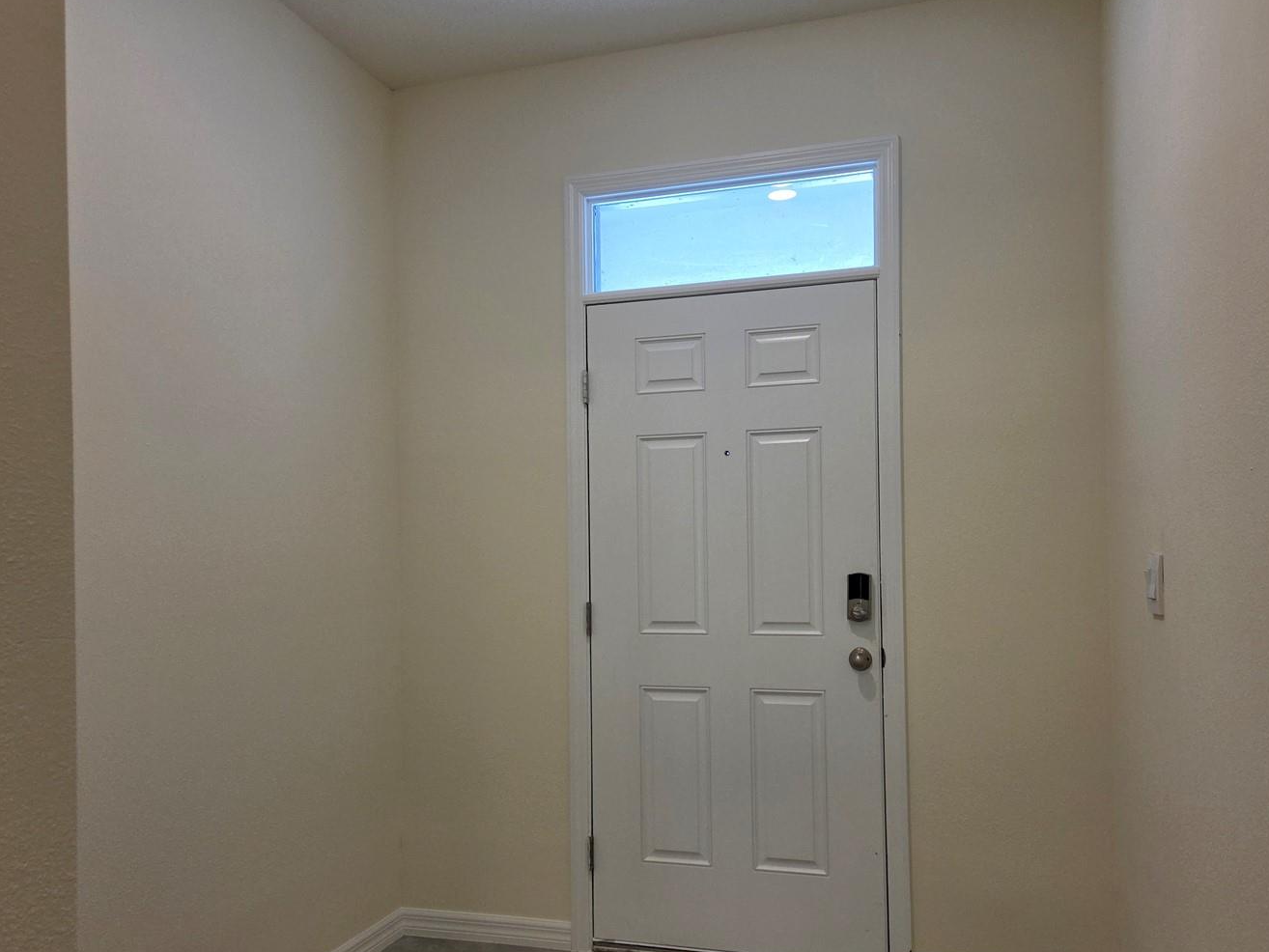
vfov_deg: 49.6
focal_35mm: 28
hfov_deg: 63.4
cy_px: 551
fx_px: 1027
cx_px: 663
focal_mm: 5.4
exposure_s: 1/120
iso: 50
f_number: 1.8
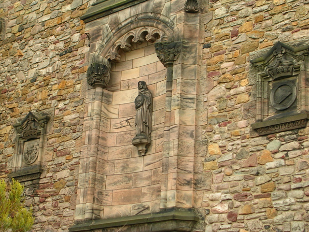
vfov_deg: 17.2
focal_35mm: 86
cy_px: 116
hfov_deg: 22.8
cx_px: 154
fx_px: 768
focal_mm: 13
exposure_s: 1/49.8
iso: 50
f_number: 4.1
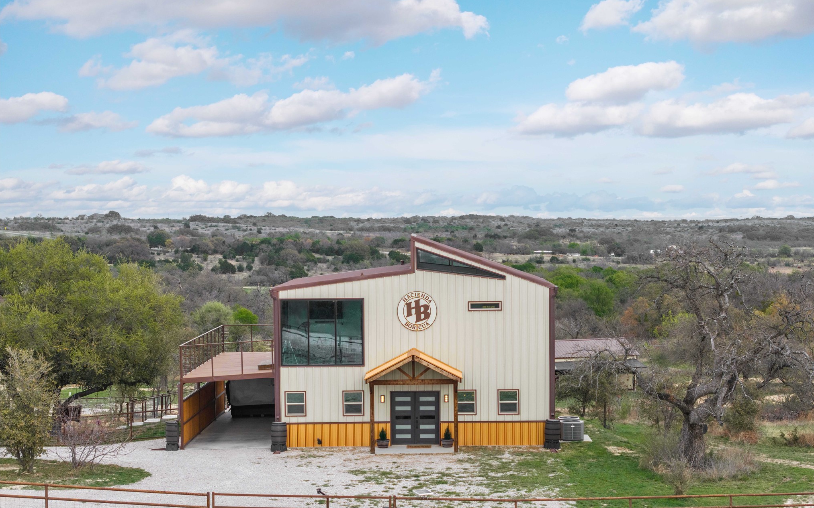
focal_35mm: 75
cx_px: 411
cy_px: 287
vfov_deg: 17.4
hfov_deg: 27.5
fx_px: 1664
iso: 120
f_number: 2.8
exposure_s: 1/800
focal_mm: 19.35
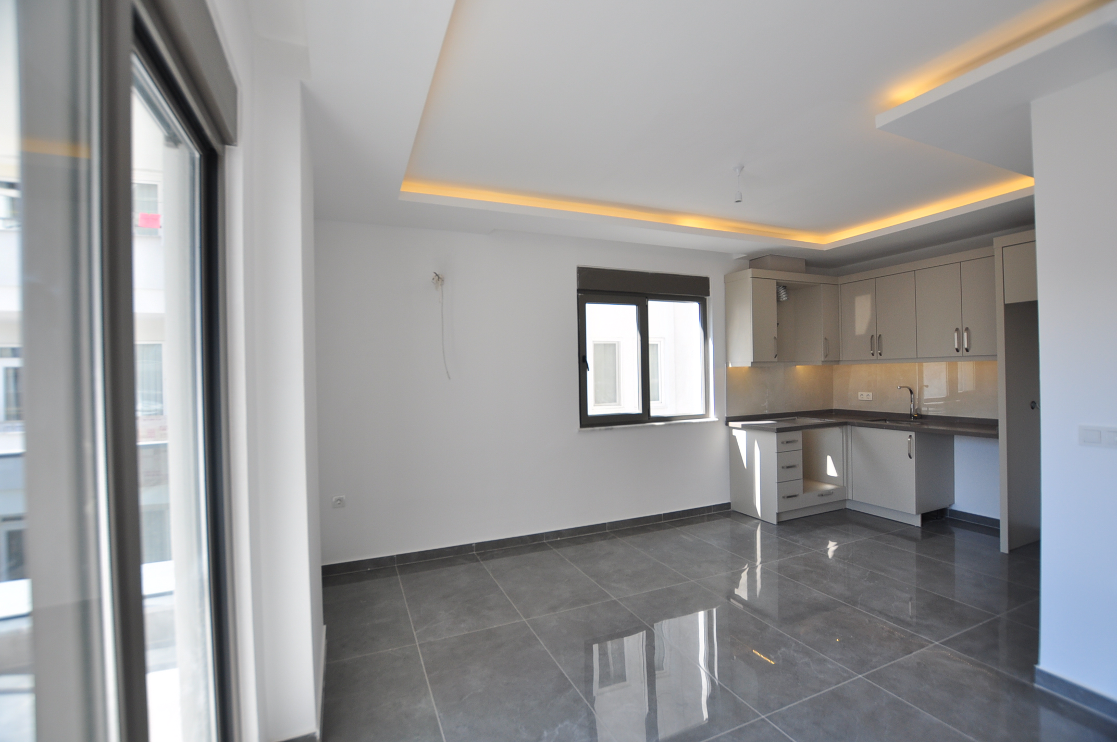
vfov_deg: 77.2
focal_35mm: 15
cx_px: 558
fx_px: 465
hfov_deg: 100.5
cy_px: 371
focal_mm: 10
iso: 200
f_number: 4
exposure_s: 1/250
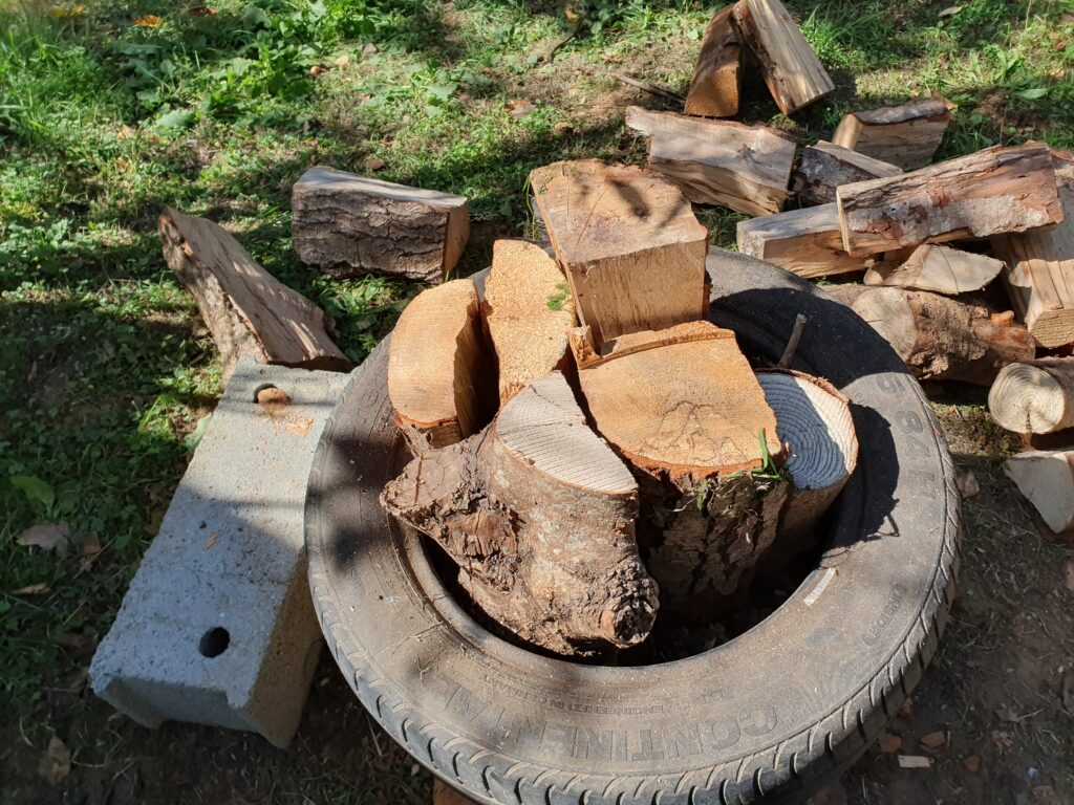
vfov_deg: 53.1
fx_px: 807
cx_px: 537
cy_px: 402
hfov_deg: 67.3
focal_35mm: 26
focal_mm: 4.32
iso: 50
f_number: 2.4
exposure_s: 1/1024
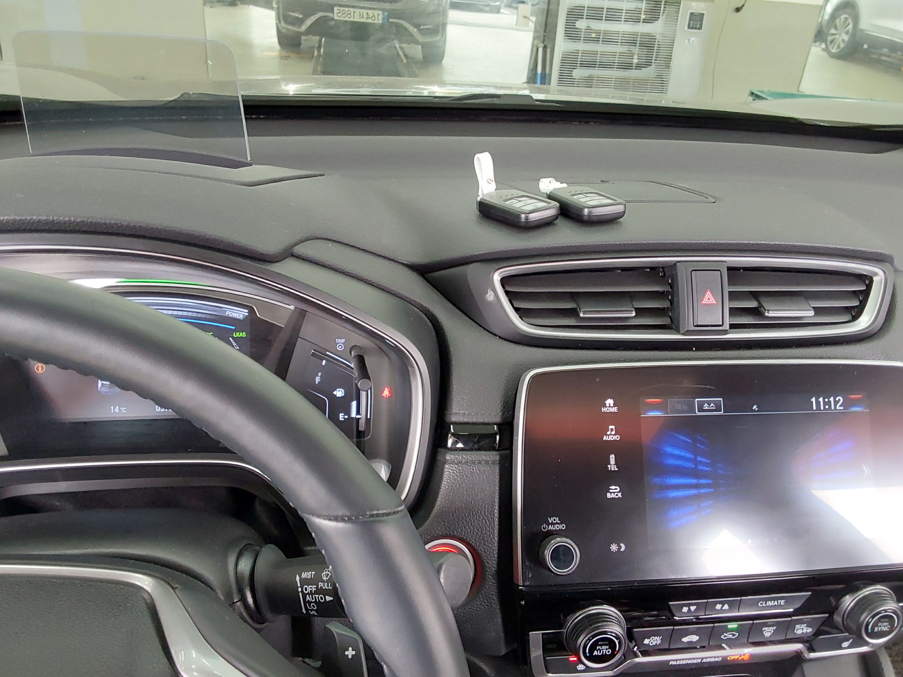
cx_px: 452
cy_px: 338
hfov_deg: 63.4
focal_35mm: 28
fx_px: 730
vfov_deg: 49.7
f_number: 1.9
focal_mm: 2.91
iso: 320
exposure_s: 1/60
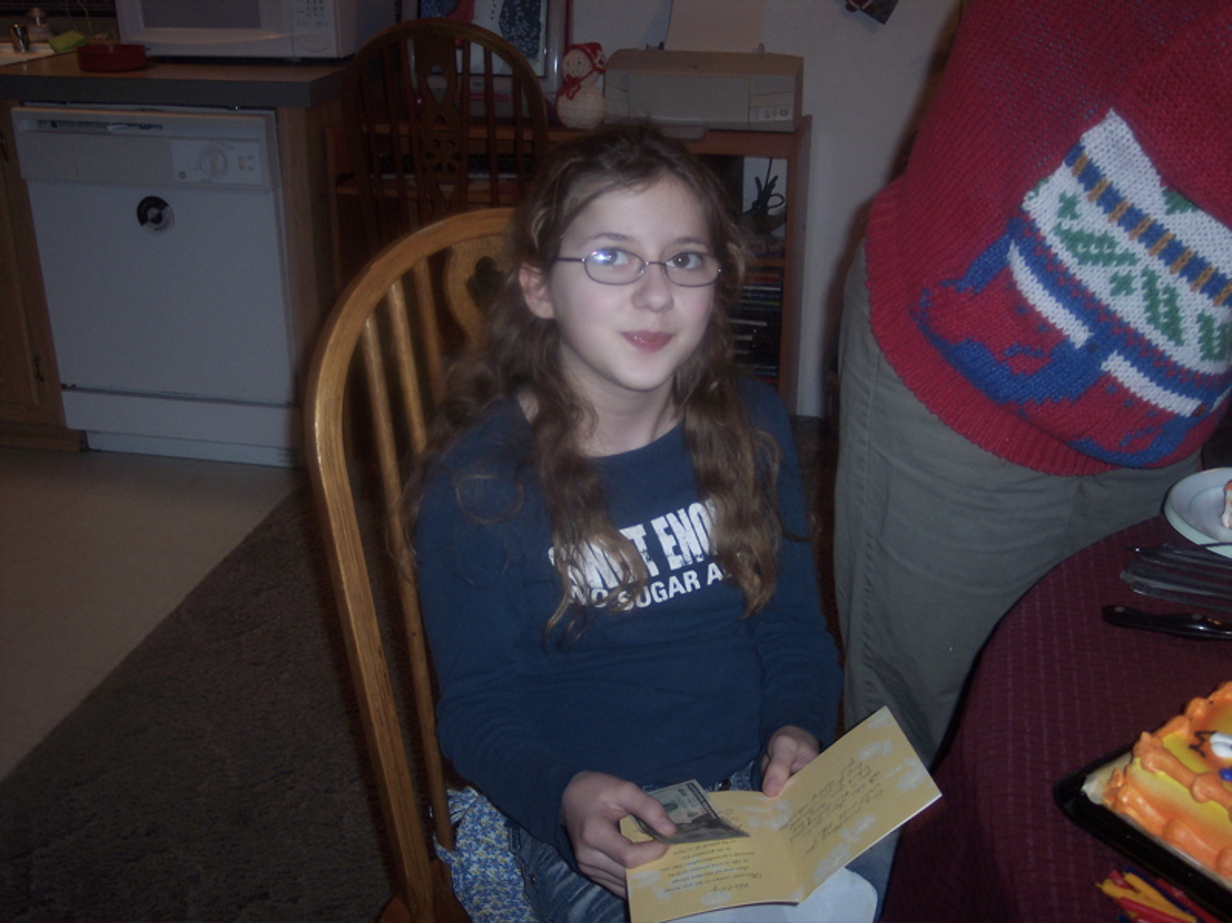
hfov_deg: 49.0
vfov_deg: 37.7
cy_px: 462
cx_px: 616
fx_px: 1352
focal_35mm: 38
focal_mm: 8
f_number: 2.8
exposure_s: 1/30
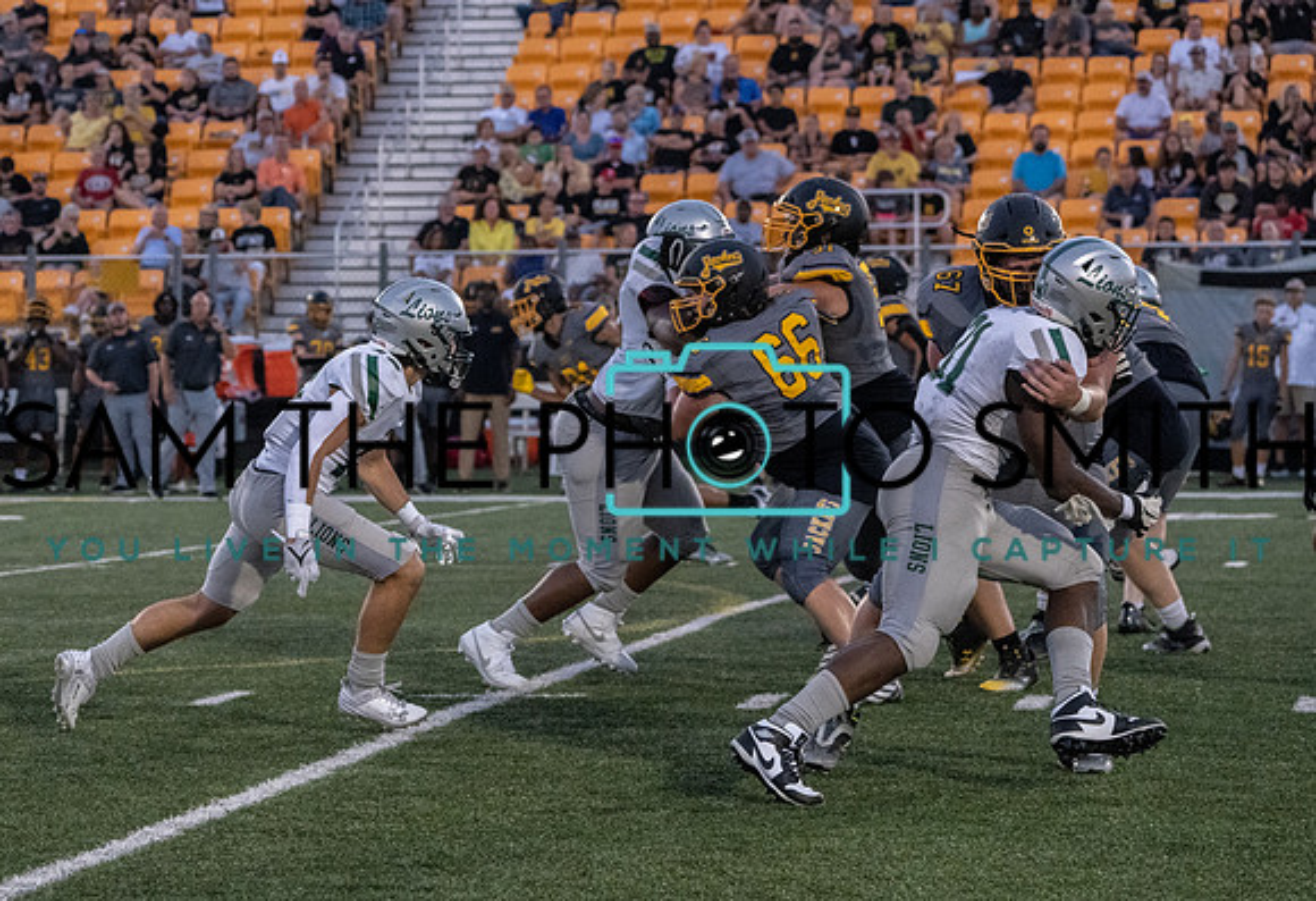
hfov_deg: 12.6
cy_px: 490
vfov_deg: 8.7
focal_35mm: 161
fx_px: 5936
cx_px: 388
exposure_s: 1/1000
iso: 8000
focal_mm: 114
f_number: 5.6
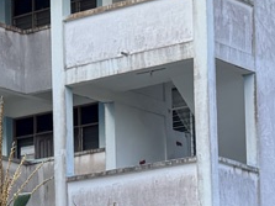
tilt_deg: +6.3
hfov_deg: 10.8
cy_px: 273
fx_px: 1366
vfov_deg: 8.5
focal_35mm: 172
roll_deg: +0.5
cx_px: -211
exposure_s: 1/1812
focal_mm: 6.76
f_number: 1.78
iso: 100
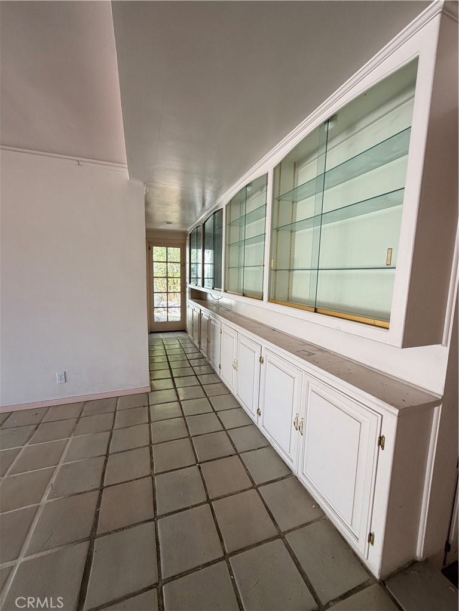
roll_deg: -1.2
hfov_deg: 85.7
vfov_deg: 102.1
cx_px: 230
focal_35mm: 14
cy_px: 306
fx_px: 248
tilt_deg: -5.7
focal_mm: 2.22
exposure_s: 1/121
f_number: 2.2
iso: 125
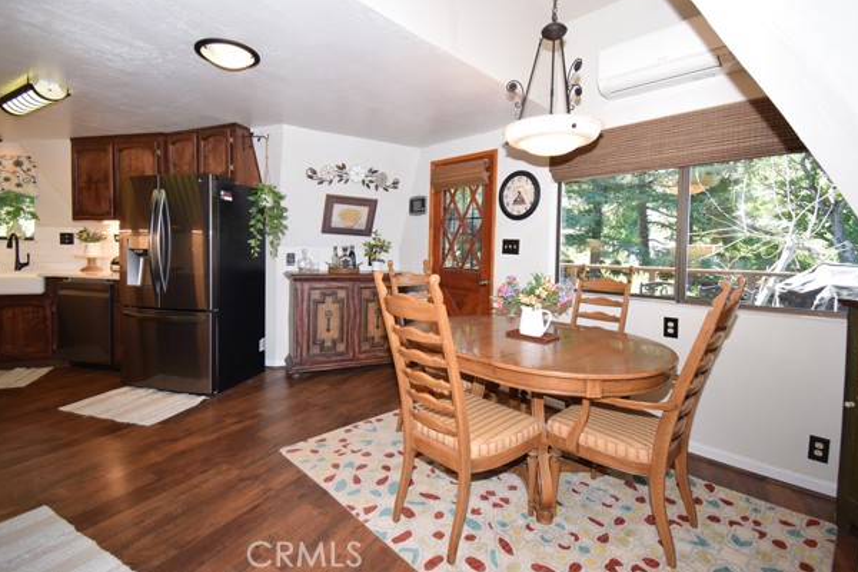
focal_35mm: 16
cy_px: 270
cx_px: 429
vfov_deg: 73.7
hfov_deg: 96.7
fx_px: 381
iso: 800
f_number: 5
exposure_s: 1/100
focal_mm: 10
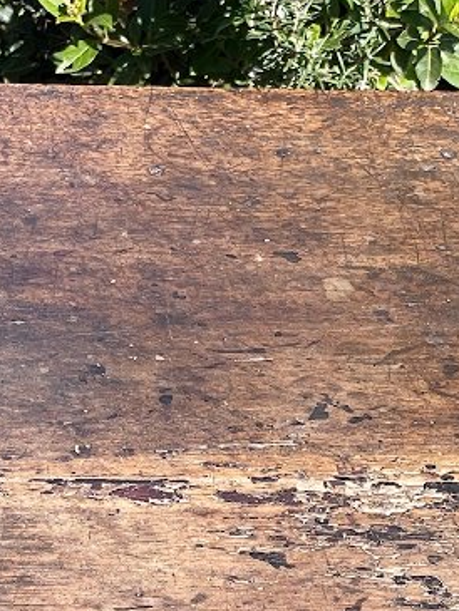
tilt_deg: -31.3
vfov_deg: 11.5
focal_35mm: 171
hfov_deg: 8.5
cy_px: 499
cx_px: -201
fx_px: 3021
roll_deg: -5.0
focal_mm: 6
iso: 25
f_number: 2
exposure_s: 1/631
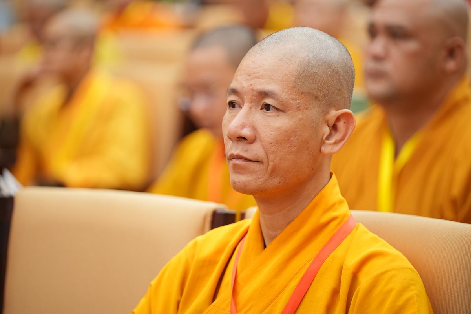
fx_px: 2119
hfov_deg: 12.7
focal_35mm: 162
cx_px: 236
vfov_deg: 8.5
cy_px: 157
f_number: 2.8
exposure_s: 1/125
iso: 1600
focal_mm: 162
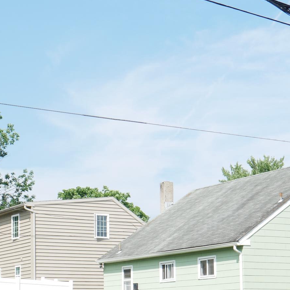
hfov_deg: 19.3
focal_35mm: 90
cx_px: 154
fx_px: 853
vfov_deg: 19.1
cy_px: 240
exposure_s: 1/250
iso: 200
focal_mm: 22
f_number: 8
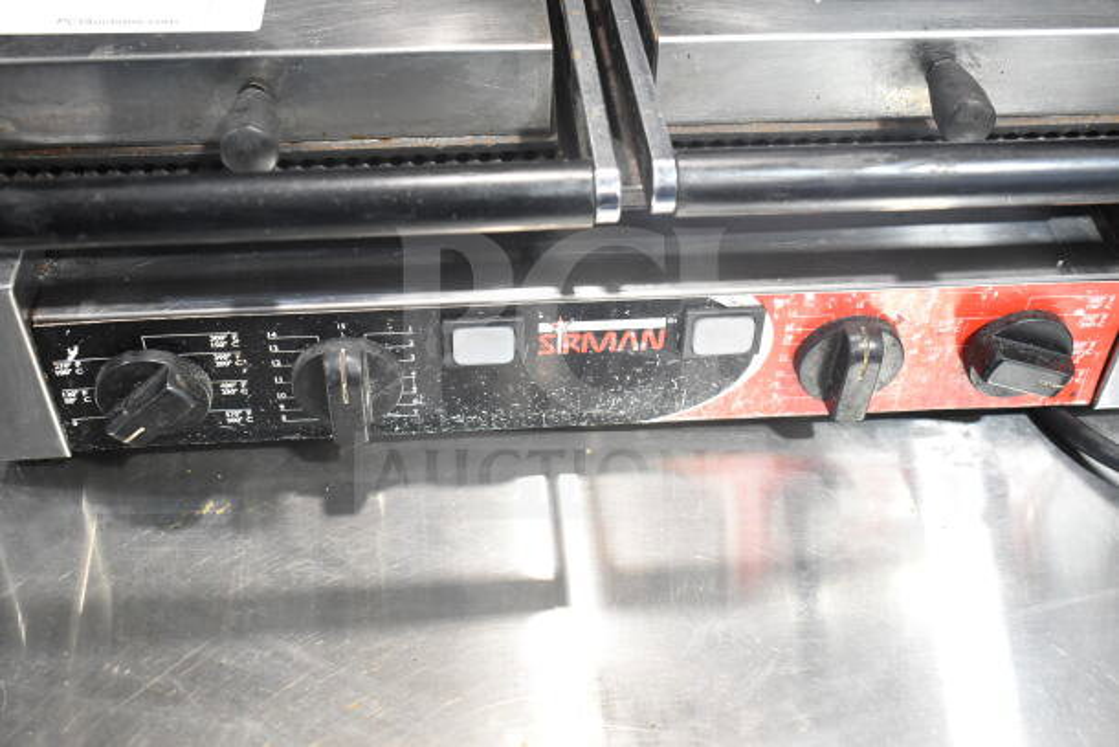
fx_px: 1352
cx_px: 560
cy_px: 374
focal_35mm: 44
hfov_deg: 45.0
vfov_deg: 30.9
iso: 1600
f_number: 4.2
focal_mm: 29
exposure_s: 1/80
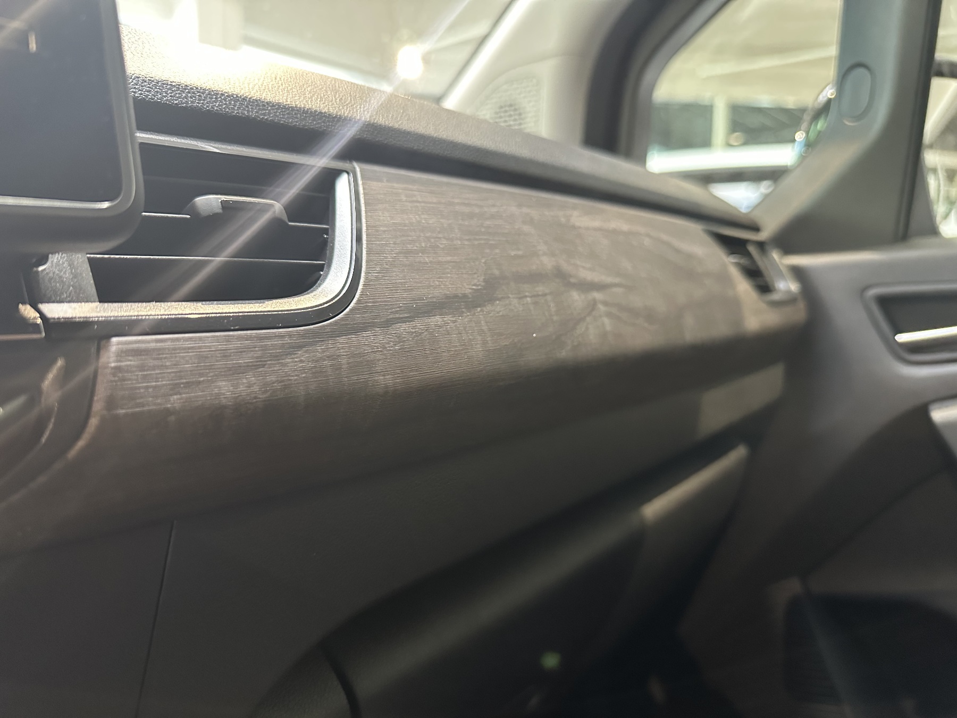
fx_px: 664
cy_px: 359
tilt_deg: -5.0
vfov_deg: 56.8
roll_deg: +0.3
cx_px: 478
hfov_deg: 71.6
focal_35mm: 24
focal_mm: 6.86
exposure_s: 1/56
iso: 640
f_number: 1.78
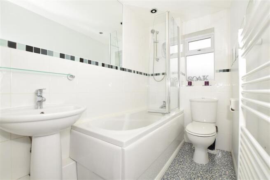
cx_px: 135
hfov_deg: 100.4
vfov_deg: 77.3
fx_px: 112
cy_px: 90
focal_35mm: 15
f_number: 8
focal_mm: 10
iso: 400
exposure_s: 1/200
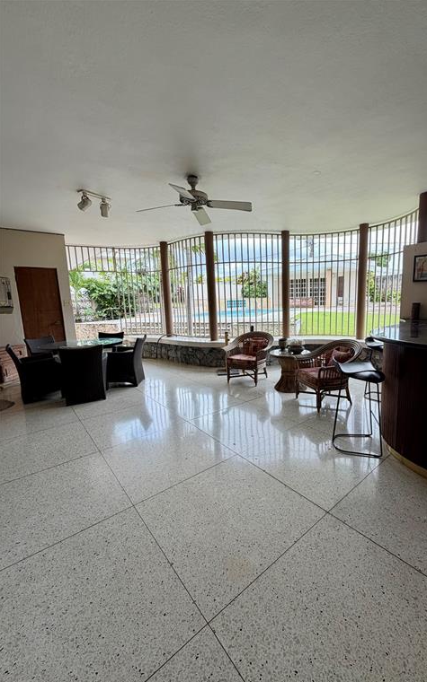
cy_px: 344
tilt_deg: -8.9
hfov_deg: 74.0
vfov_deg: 101.5
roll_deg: +0.6
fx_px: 279
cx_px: 256
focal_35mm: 15
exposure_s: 1/165
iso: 40
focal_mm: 2.22
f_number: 2.2
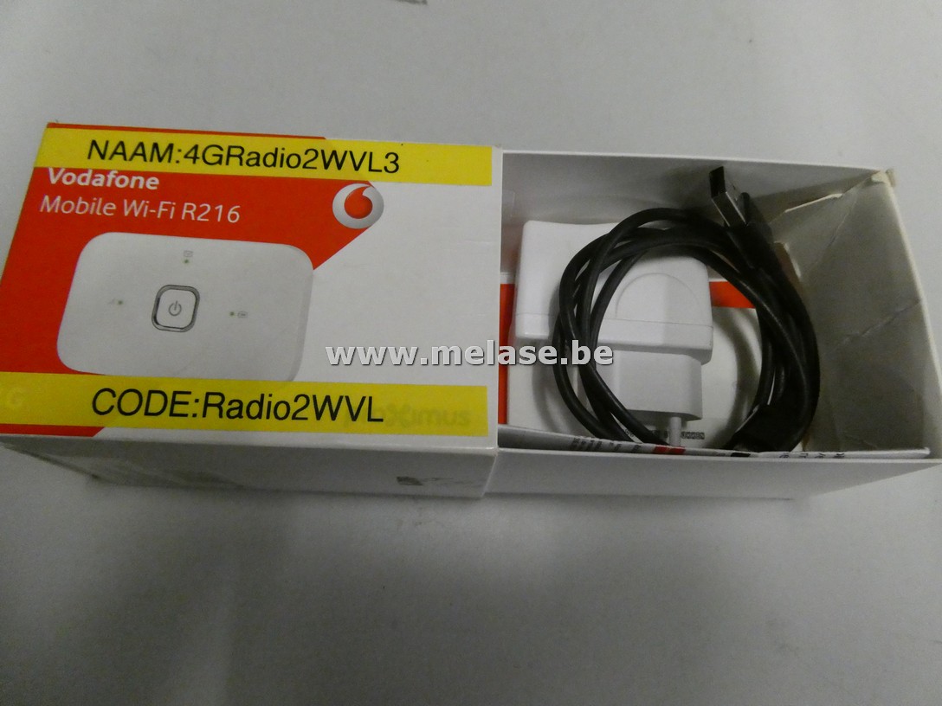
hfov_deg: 71.6
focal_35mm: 24
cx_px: 471
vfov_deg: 56.8
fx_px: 653
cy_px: 353
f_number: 3.3
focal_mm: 4.3
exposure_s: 1/125
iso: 1600
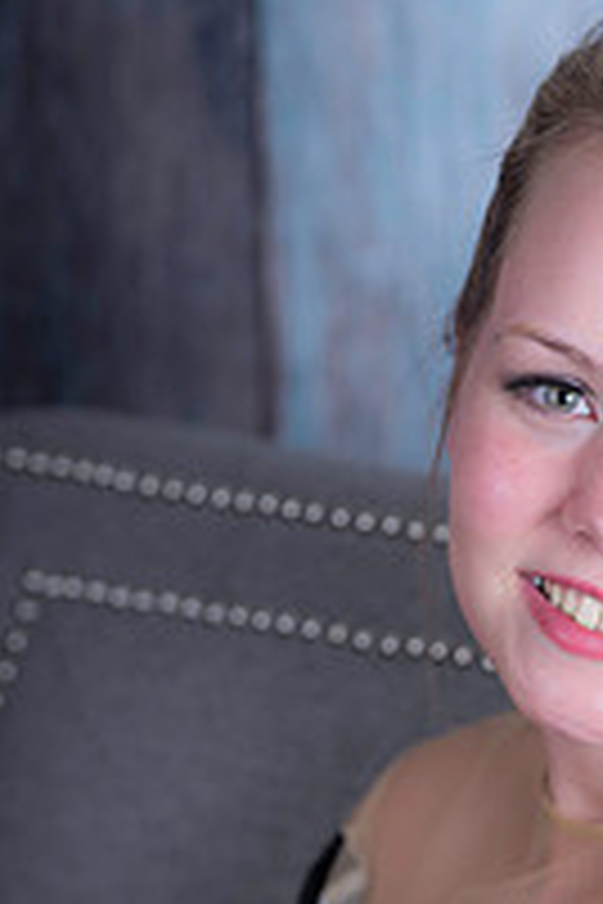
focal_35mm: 190
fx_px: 4773
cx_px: 630
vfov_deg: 10.8
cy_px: 787
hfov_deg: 7.2
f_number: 2.8
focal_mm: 85
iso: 80
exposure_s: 1/160
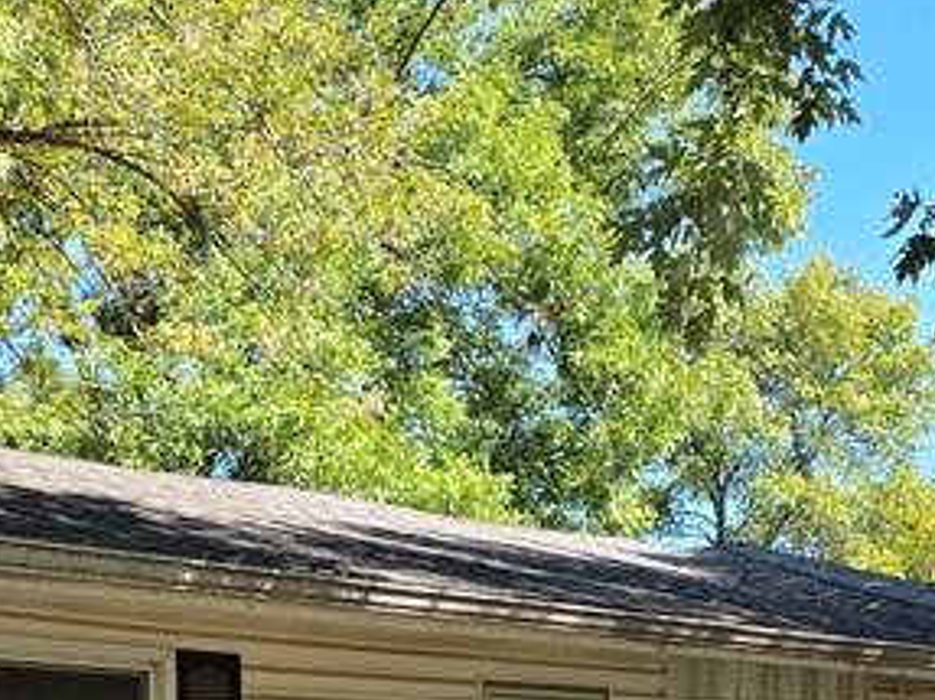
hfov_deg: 23.5
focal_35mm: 82
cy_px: 866
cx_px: 209
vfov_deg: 17.1
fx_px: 2214
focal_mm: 6.3
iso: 80
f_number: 1.7
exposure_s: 1/1794
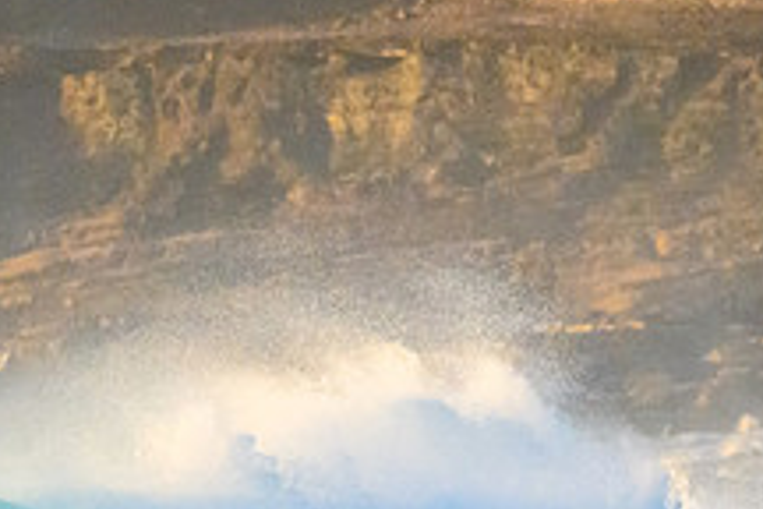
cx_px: 11
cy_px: 643
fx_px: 62498
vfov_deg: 0.5
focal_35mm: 2949
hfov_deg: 0.7
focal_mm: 800
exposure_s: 1/2000
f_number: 11
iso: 5600
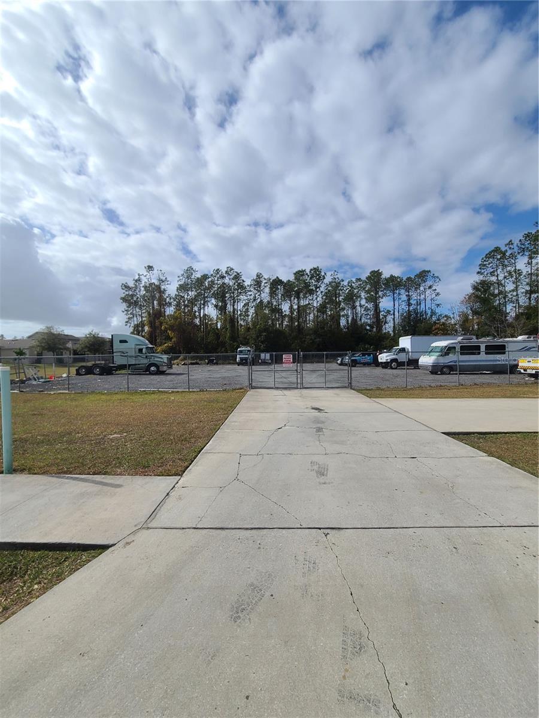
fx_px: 270
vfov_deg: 106.2
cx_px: 270
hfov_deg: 89.9
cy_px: 359
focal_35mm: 13
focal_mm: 2.2
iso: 50
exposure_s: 1/3075
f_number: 2.2
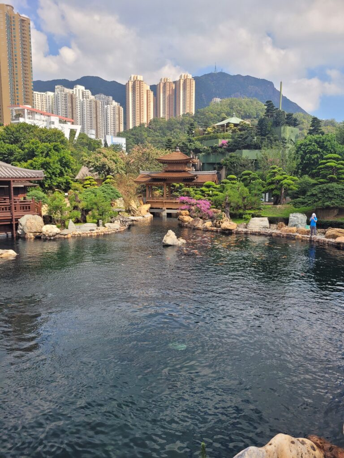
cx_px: 172
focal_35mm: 26
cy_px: 229
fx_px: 345
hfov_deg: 53.1
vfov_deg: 67.3
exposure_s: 1/1350
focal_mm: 5.4
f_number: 1.8
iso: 40
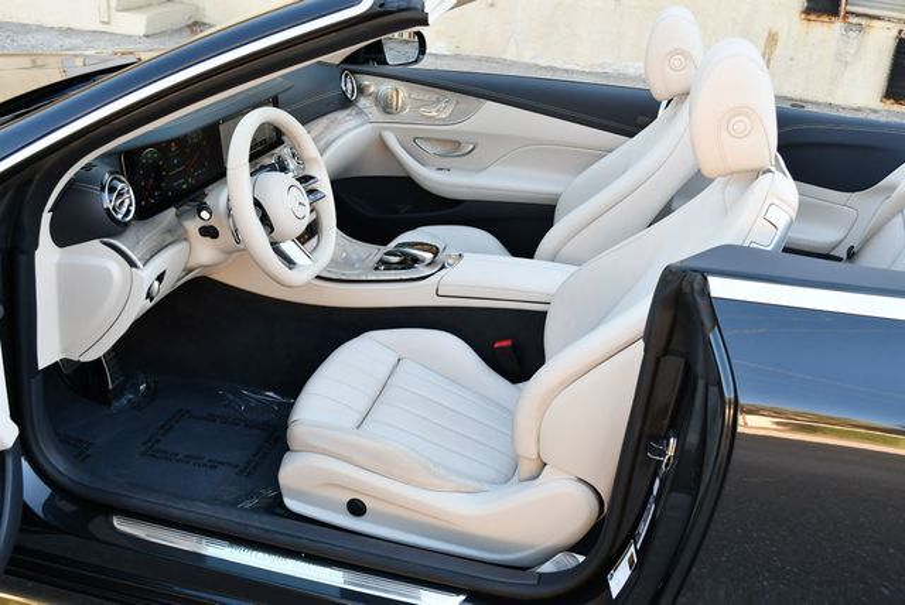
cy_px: 302
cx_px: 452
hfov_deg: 53.1
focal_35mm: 36
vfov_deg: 36.9
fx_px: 906
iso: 400
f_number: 4
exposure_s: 1/250
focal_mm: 18
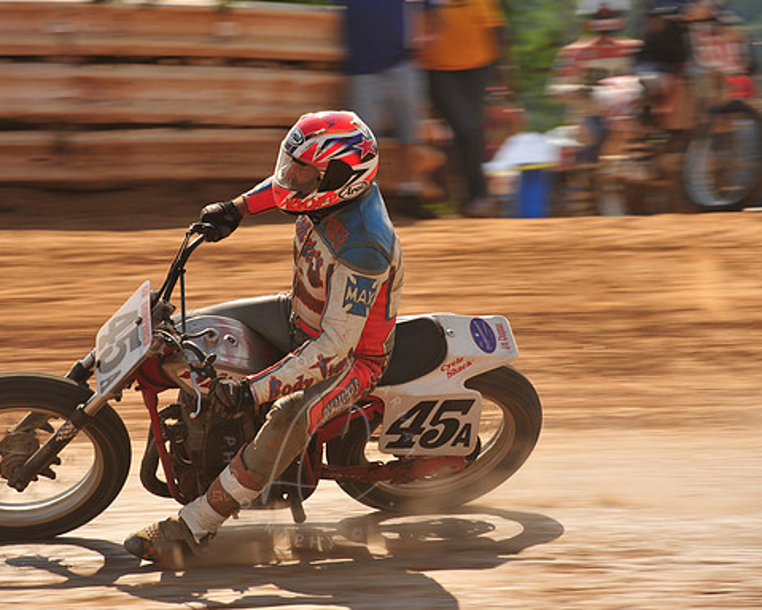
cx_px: 318
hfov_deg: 8.5
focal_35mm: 227
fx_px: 5118
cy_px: 304
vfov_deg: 6.8
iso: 200
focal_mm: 200
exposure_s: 1/400
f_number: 10
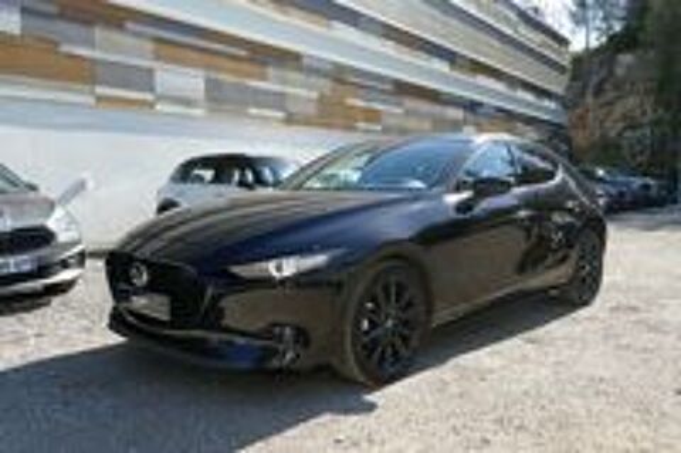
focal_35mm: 30
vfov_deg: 43.5
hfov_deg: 62.0
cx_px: 340
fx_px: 567
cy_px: 226
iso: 125
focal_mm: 10.85
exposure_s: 1/640
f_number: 3
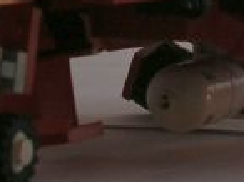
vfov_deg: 6.7
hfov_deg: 9.0
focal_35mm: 219
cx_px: 282
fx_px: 1541
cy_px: -28
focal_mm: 6.6
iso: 50
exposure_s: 1/41.3
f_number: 3
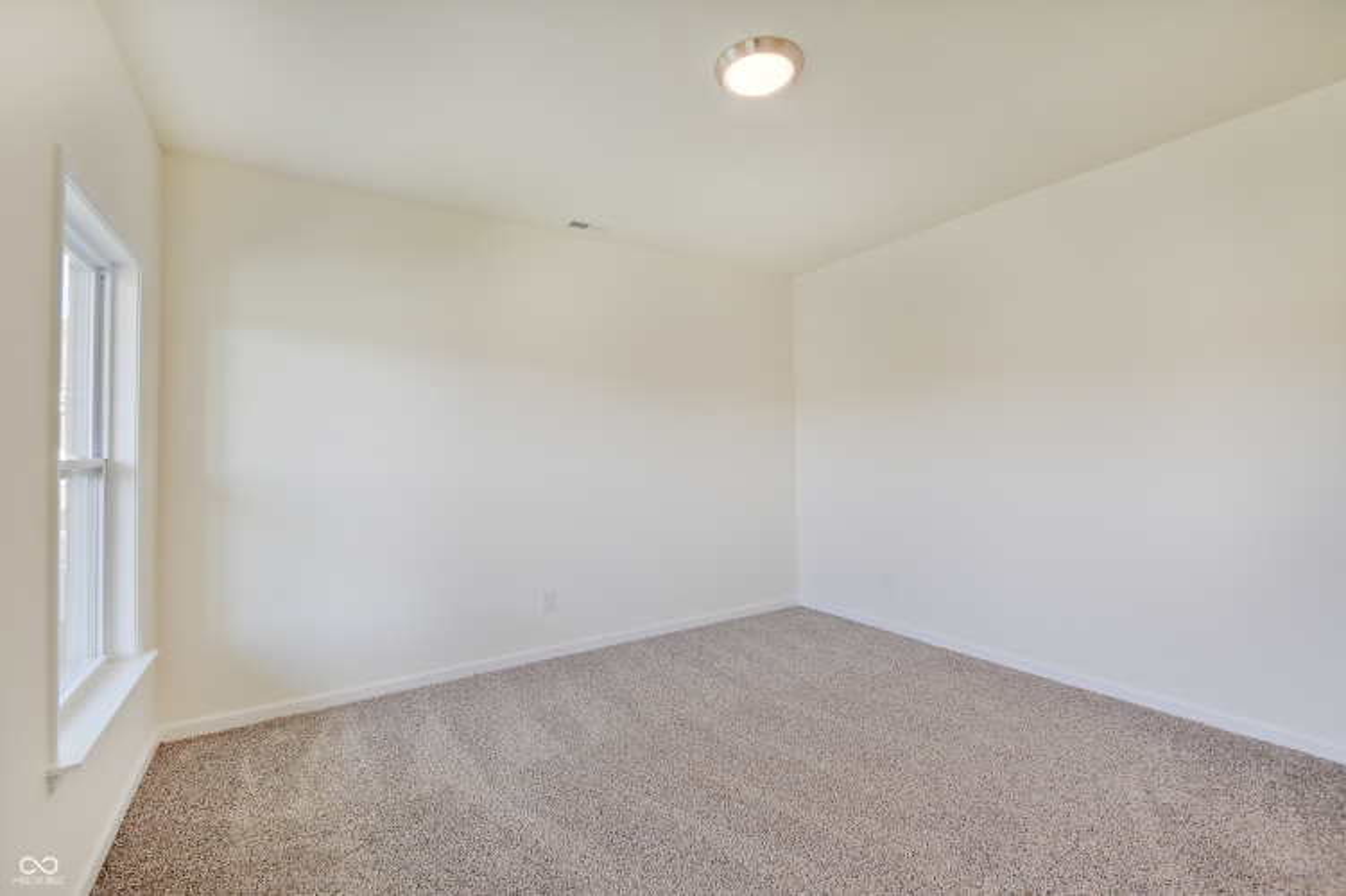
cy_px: 448
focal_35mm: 15
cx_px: 673
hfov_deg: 100.4
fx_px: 561
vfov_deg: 77.3
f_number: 9
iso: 100
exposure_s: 1/8
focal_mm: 10
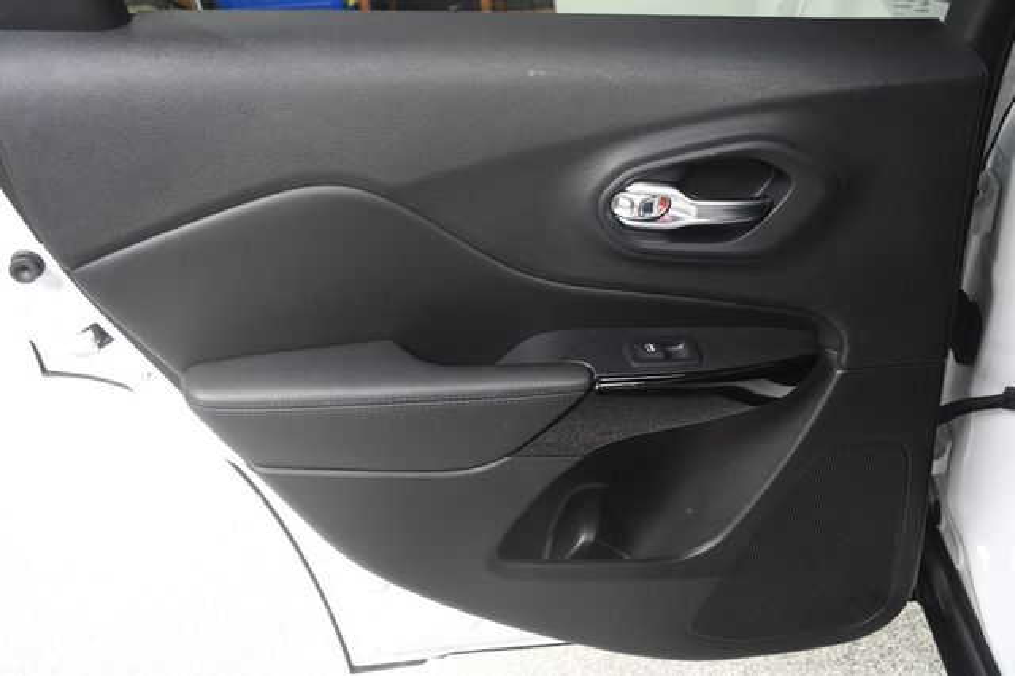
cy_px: 338
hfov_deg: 55.8
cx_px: 508
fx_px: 958
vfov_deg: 38.8
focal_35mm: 34
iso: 100
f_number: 4.5
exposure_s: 1/160
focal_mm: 23
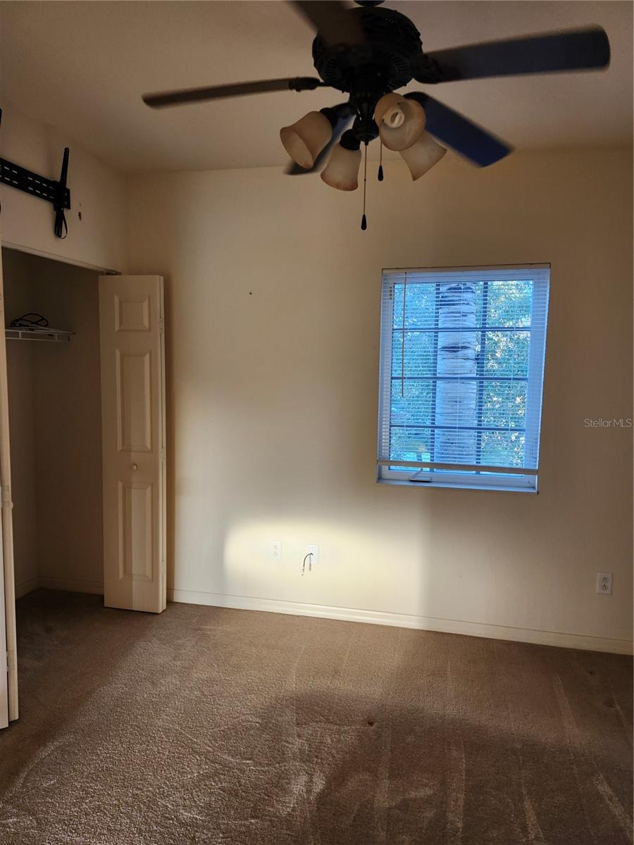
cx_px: 317
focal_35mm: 23
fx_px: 562
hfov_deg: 58.9
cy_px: 422
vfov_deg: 73.9
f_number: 1.8
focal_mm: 5.54
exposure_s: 1/120
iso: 200
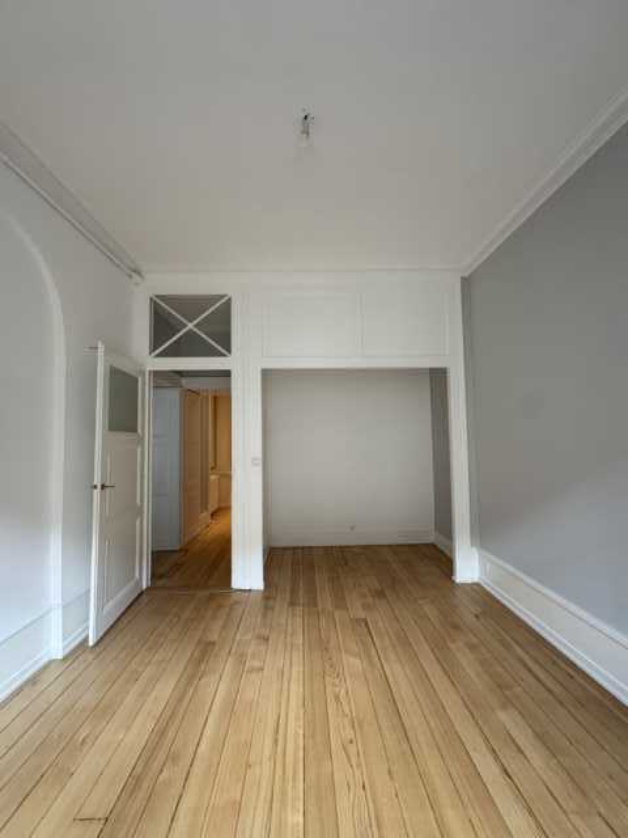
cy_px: 419
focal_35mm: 14
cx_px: 314
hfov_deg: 85.7
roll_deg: +0.4
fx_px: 339
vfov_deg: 102.1
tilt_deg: +3.5
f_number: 2.2
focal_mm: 2.22
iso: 250
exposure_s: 1/99
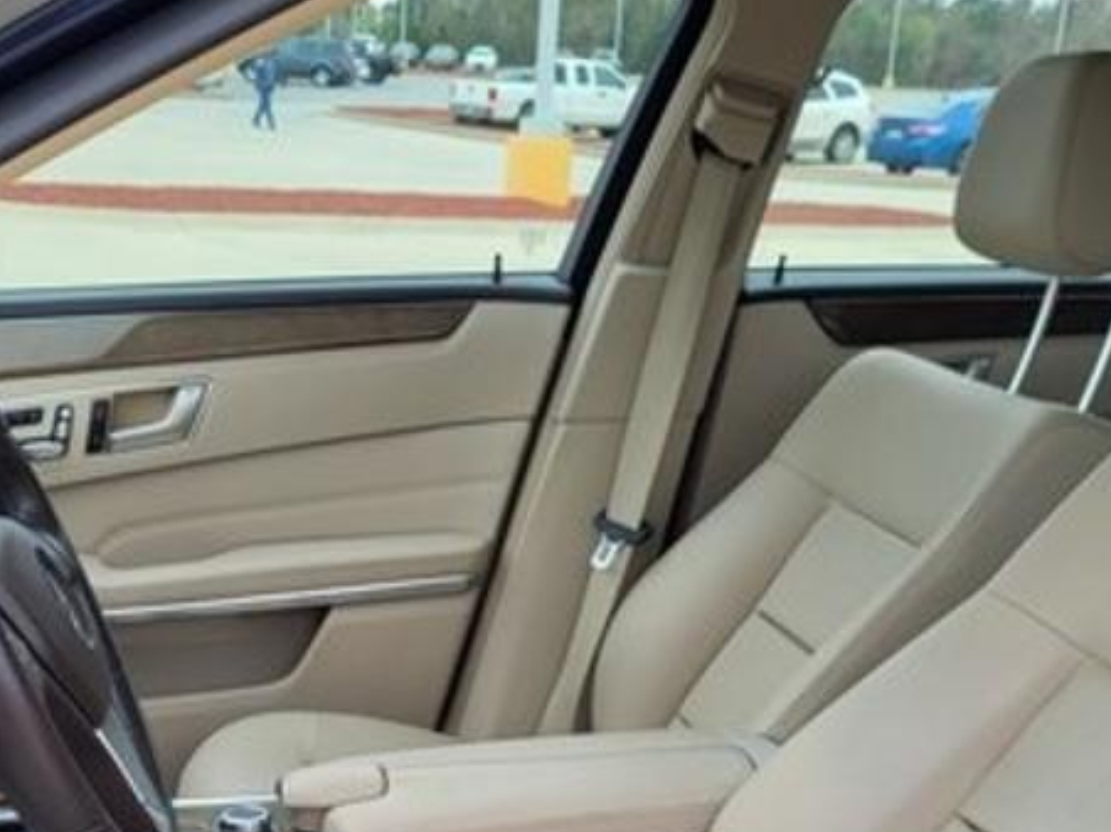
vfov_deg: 23.4
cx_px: 448
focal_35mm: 59
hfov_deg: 32.6
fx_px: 1893
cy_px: 906
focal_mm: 5.4
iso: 40
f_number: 1.8
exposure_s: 1/200
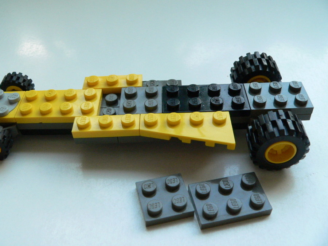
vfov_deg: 39.7
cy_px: 123
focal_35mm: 36
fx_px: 341
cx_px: 164
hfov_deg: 51.4
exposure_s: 1/125
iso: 400
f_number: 4
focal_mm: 6
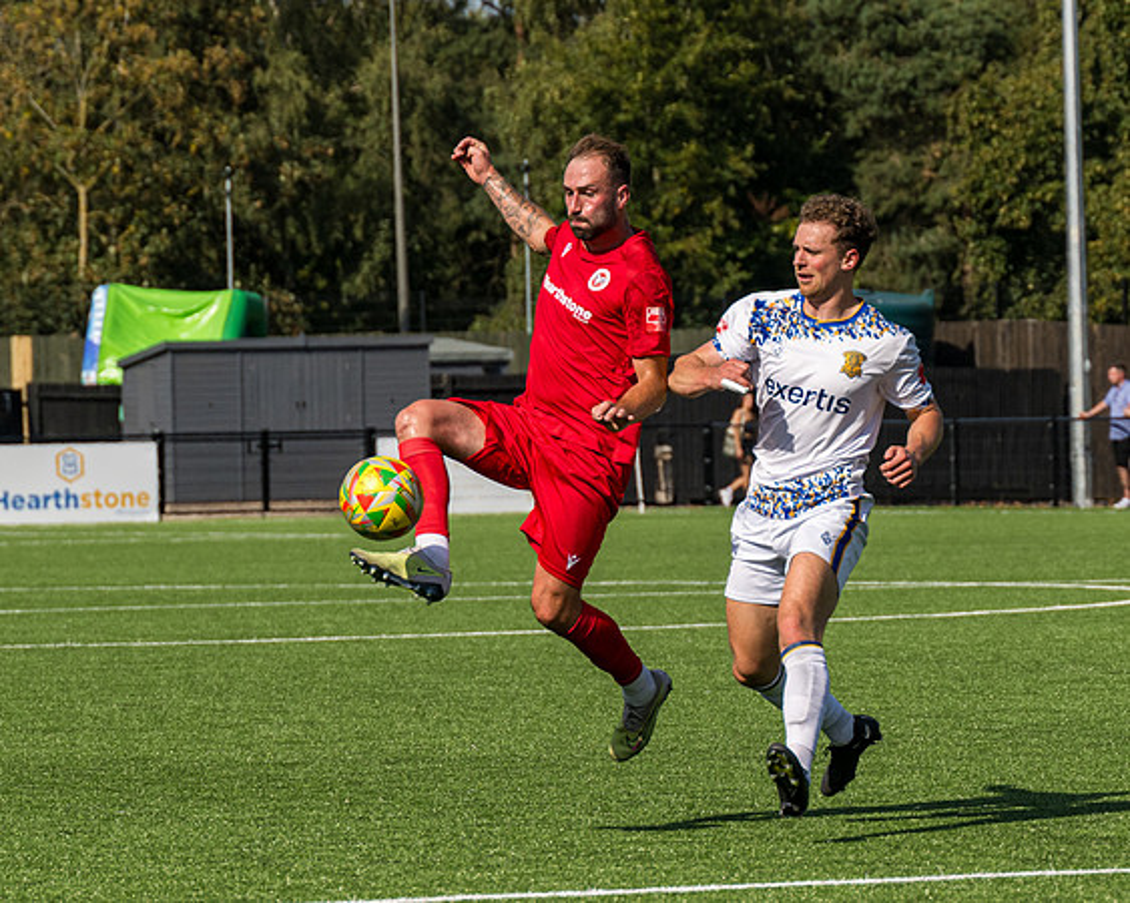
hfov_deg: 7.4
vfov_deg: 5.9
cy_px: 498
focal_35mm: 263
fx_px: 8785
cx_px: 673
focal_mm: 110
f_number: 4.5
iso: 200
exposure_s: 1/2500
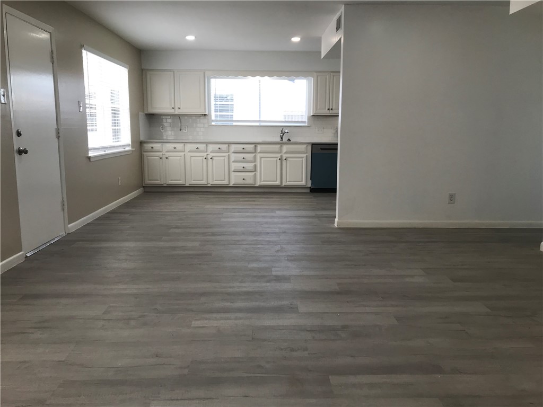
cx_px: 272
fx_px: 439
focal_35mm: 28
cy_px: 204
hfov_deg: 63.4
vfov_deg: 49.7
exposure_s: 1/120
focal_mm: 3.99
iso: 25
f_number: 1.8
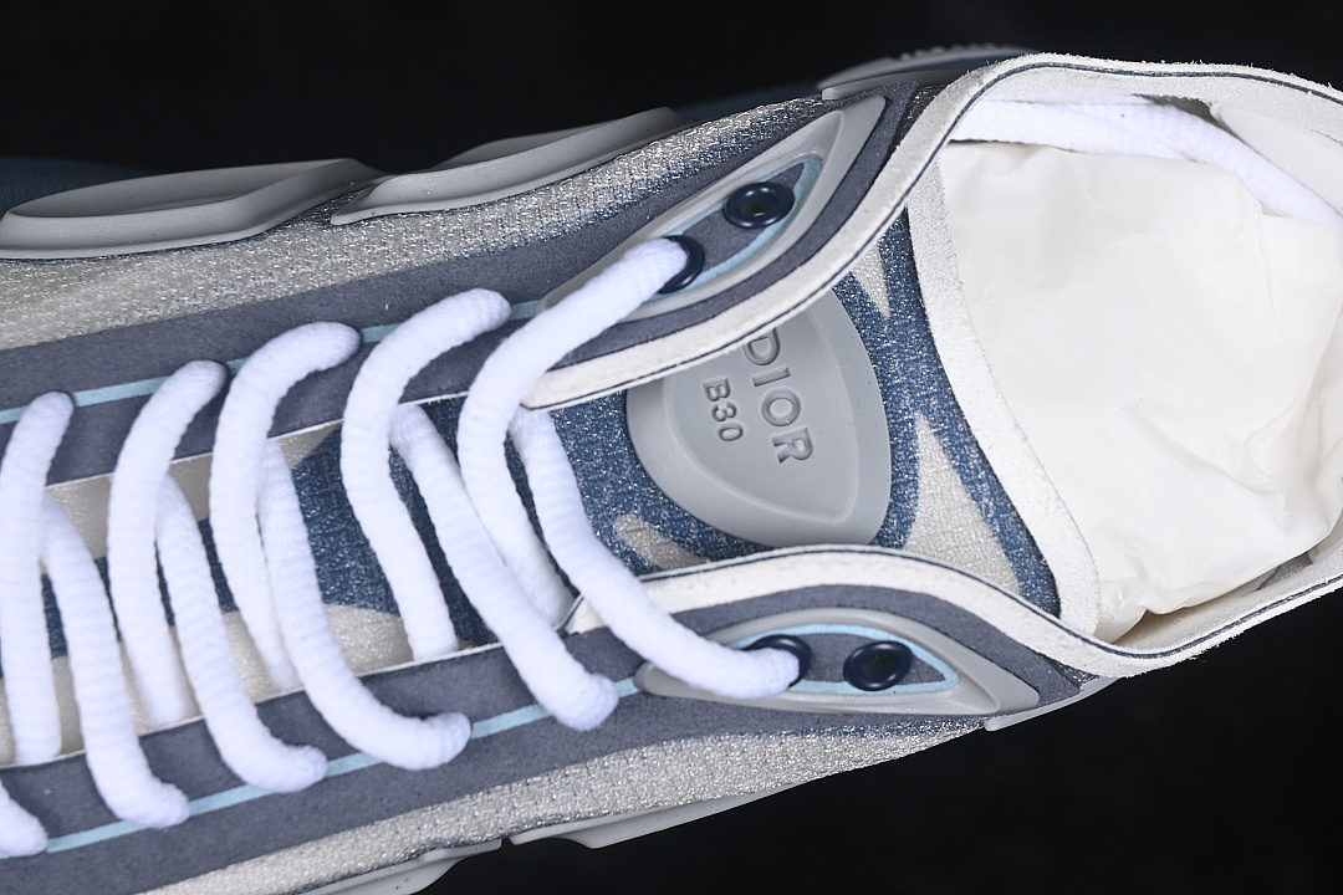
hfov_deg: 27.0
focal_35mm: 75
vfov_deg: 18.2
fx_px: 2798
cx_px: 672
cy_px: 448
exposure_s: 1/80
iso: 160
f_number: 7.1
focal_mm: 50
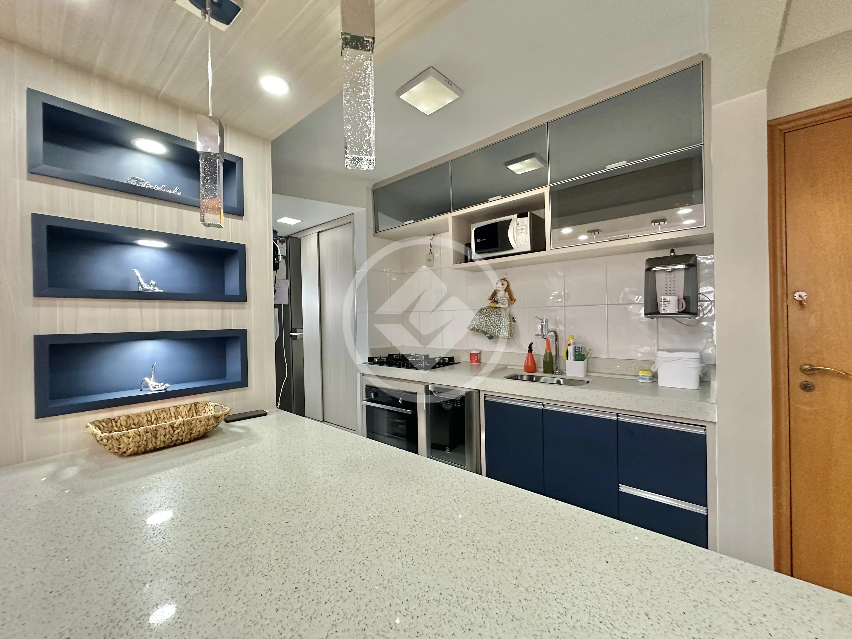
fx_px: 345
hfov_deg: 102.1
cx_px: 426
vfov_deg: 85.7
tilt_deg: +0.0
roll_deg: +1.1
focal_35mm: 14
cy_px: 320
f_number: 2.2
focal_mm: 2.22
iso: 400
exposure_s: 1/60
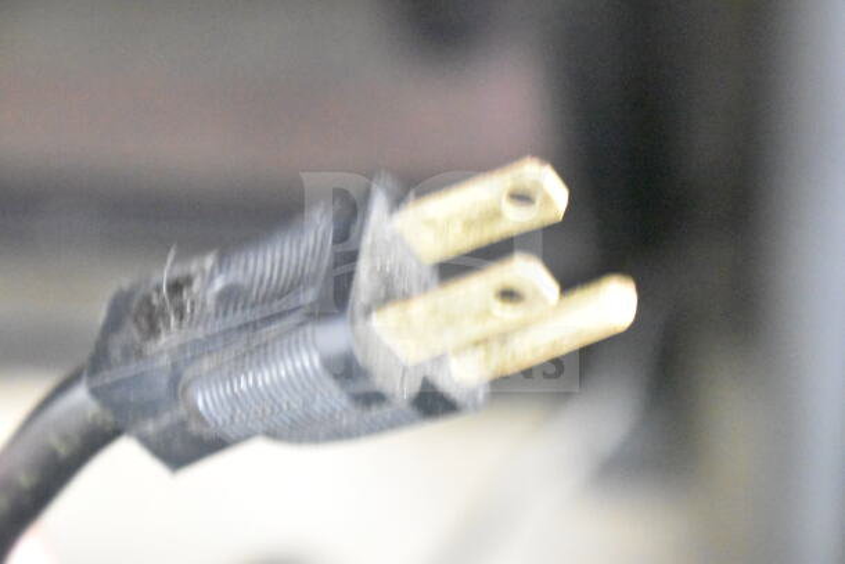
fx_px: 1937
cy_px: 282
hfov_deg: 24.6
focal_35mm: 82
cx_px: 422
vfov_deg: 16.6
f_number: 5.6
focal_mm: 55
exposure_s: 1/25
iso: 25600
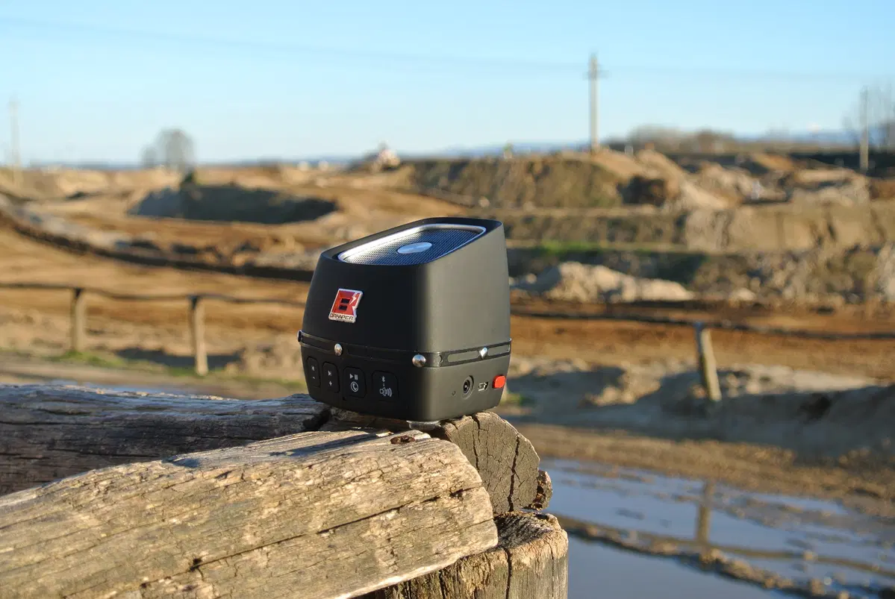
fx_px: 1469
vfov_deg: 23.1
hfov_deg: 33.9
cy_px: 300
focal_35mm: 59
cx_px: 448
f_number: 5
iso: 100
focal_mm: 21.9
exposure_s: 1/200
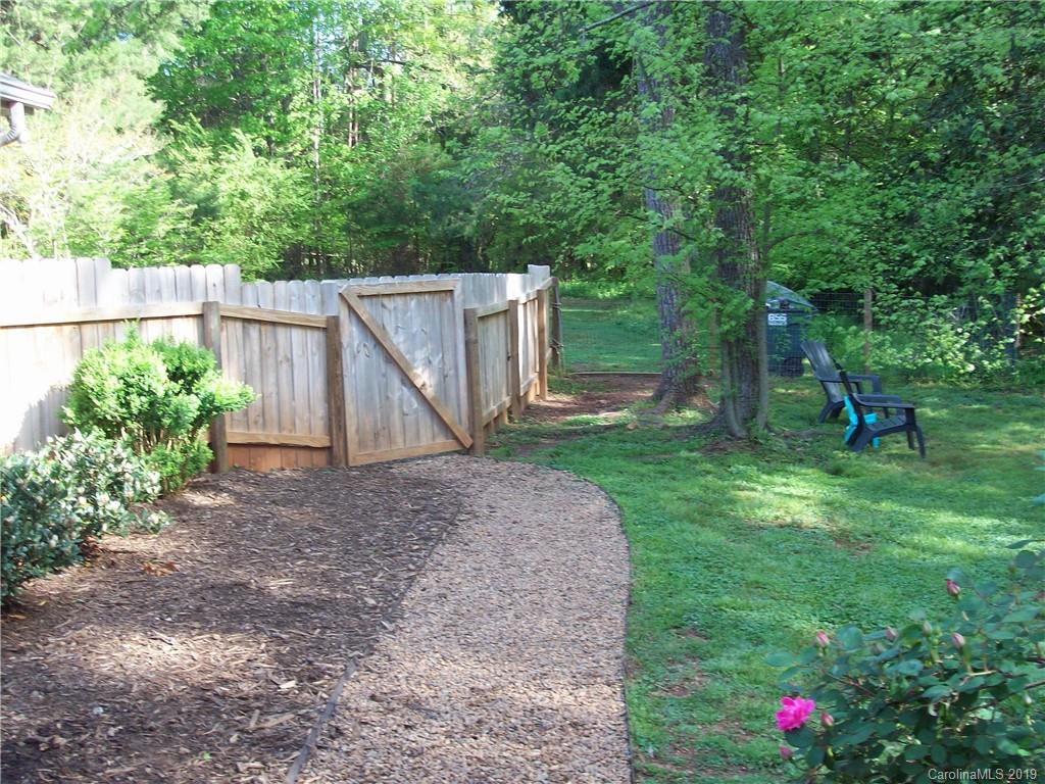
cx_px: 522
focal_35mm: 45
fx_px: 1358
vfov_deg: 32.2
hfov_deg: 42.1
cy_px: 392
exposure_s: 1/75
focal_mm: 7.6
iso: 80
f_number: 3
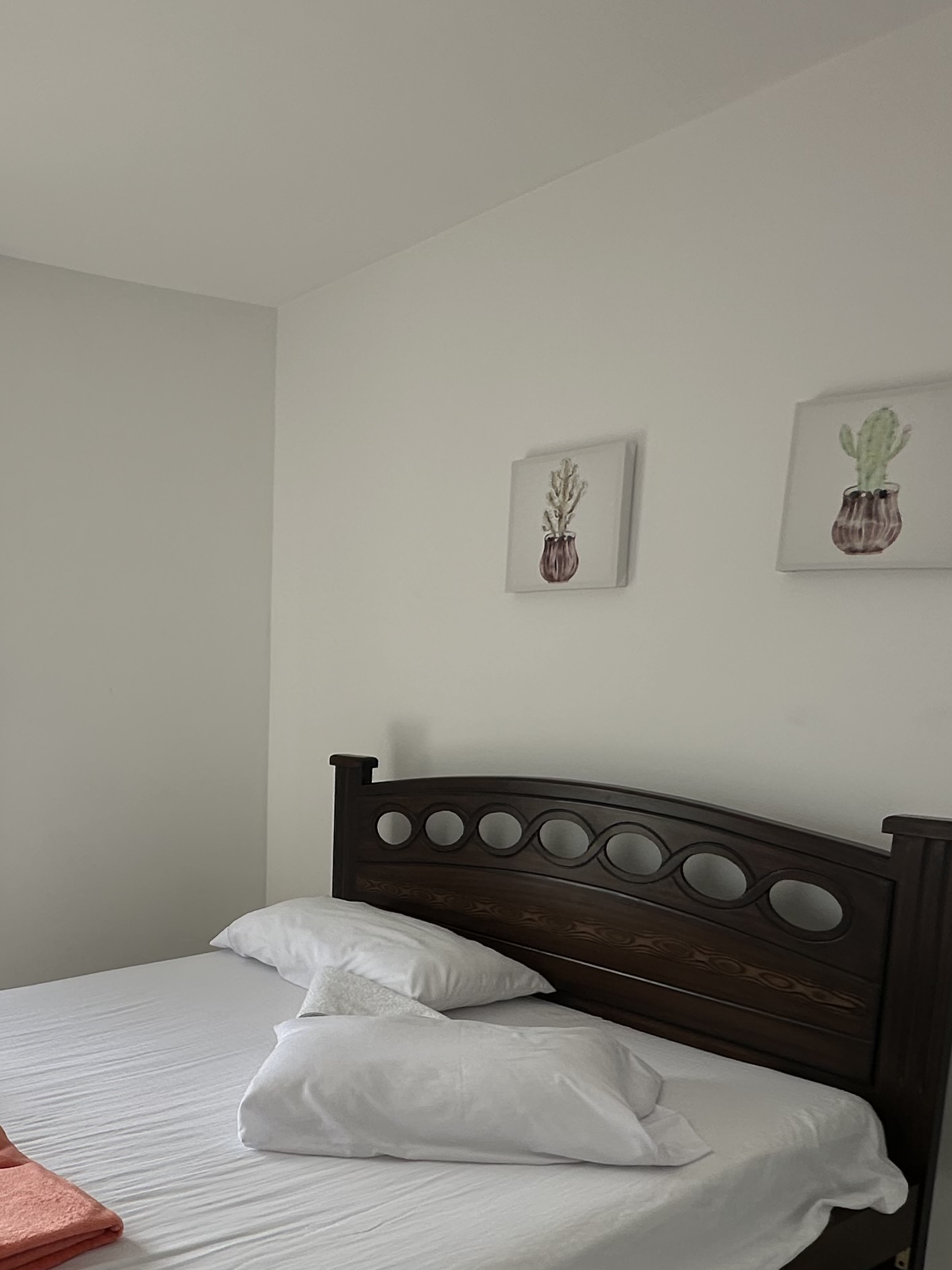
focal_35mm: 30
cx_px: 129
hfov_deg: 43.5
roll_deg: +0.5
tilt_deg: -7.5
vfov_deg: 58.7
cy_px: 839
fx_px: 1100
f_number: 2.2
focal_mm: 2.22
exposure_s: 1/435
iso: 40
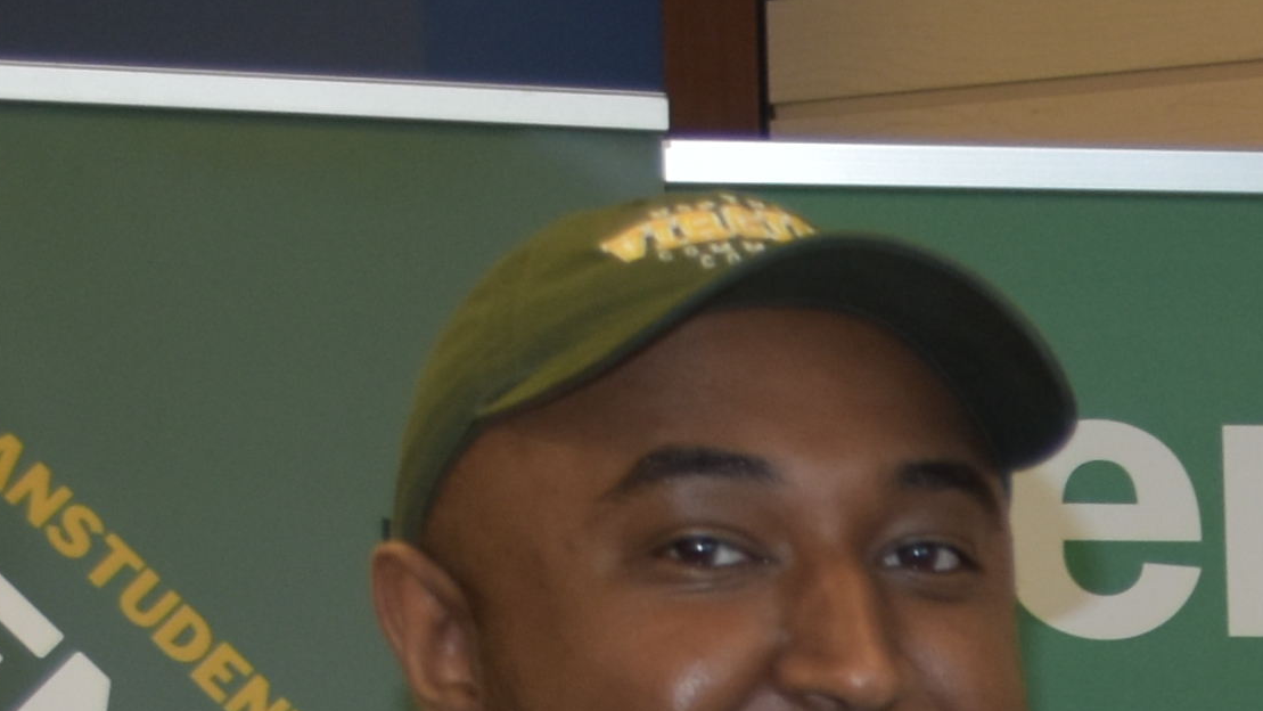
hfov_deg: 9.1
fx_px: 7402
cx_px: 2543
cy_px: 2229
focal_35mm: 221
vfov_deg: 5.2
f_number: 4.2
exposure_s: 1/60
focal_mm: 26
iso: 400
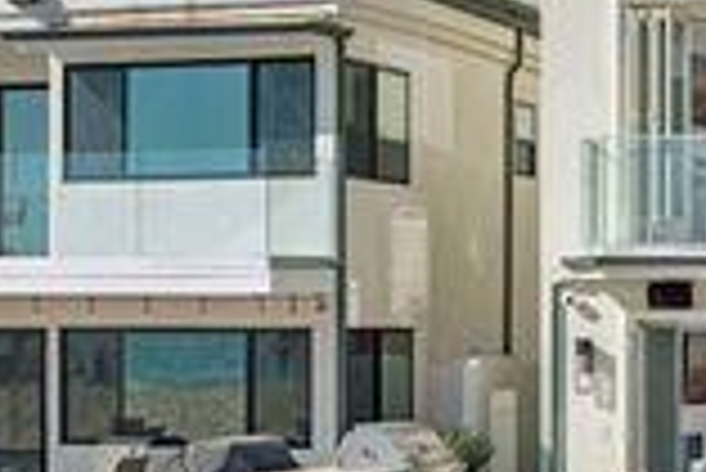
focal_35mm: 121
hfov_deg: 16.4
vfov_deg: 11.3
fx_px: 2375
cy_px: 389
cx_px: 796
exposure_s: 1/340
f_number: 8
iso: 125
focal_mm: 25.4
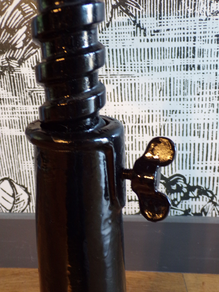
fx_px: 270
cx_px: 110
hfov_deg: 44.2
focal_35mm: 32
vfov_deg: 56.8
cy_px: 146
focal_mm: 5.8
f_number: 3.2
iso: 254
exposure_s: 1/17
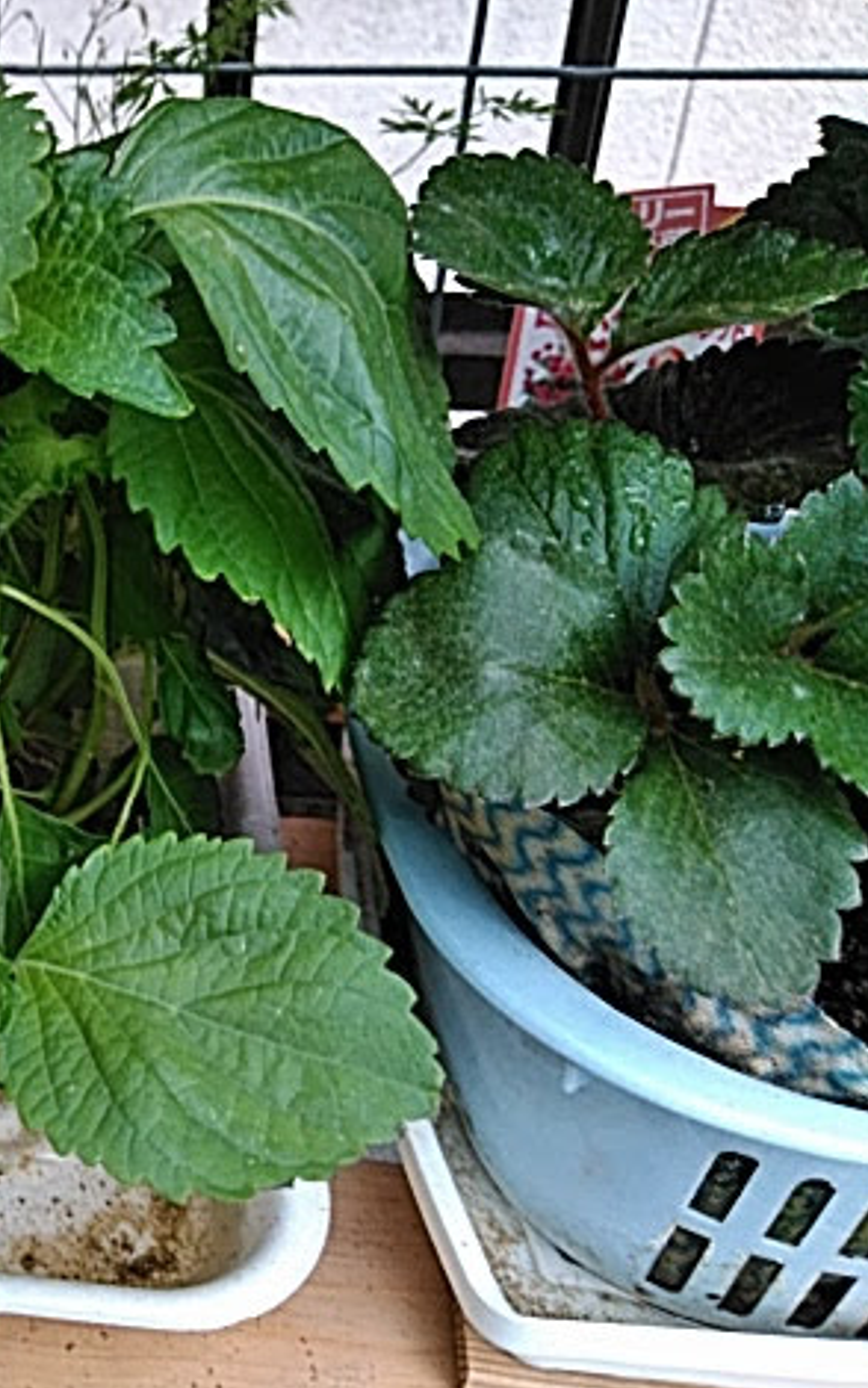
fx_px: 1475
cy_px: 703
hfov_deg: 30.1
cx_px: -35
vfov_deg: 50.4
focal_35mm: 39
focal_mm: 3.46
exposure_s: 1/125
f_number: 2.2
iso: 156
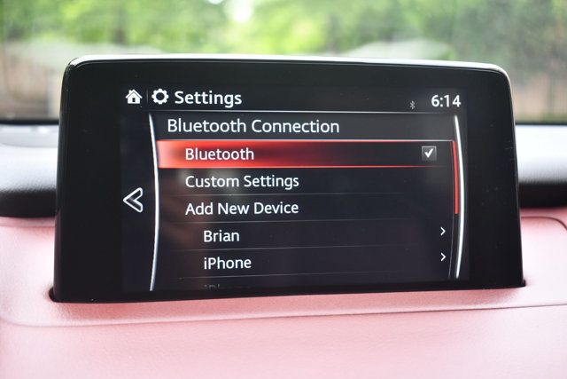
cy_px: 190
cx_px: 284
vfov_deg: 26.5
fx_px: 803
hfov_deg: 38.9
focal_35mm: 51
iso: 900
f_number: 4.5
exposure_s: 1/125
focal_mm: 34
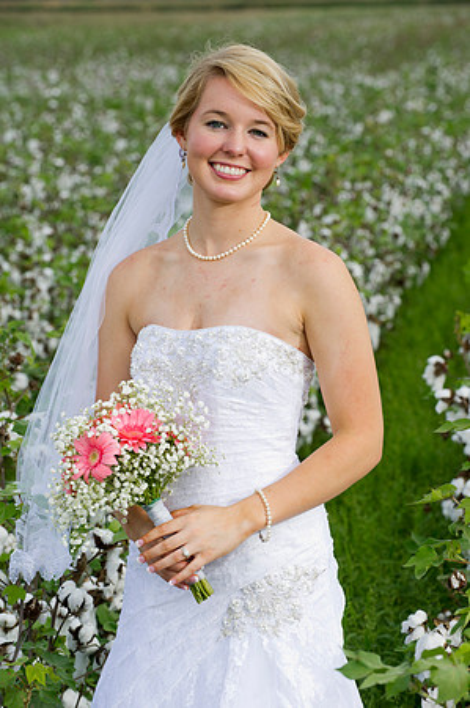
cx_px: 235
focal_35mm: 140
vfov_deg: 14.7
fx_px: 2748
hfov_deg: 9.8
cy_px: 354
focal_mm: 140
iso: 200
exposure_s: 1/125
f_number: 7.1
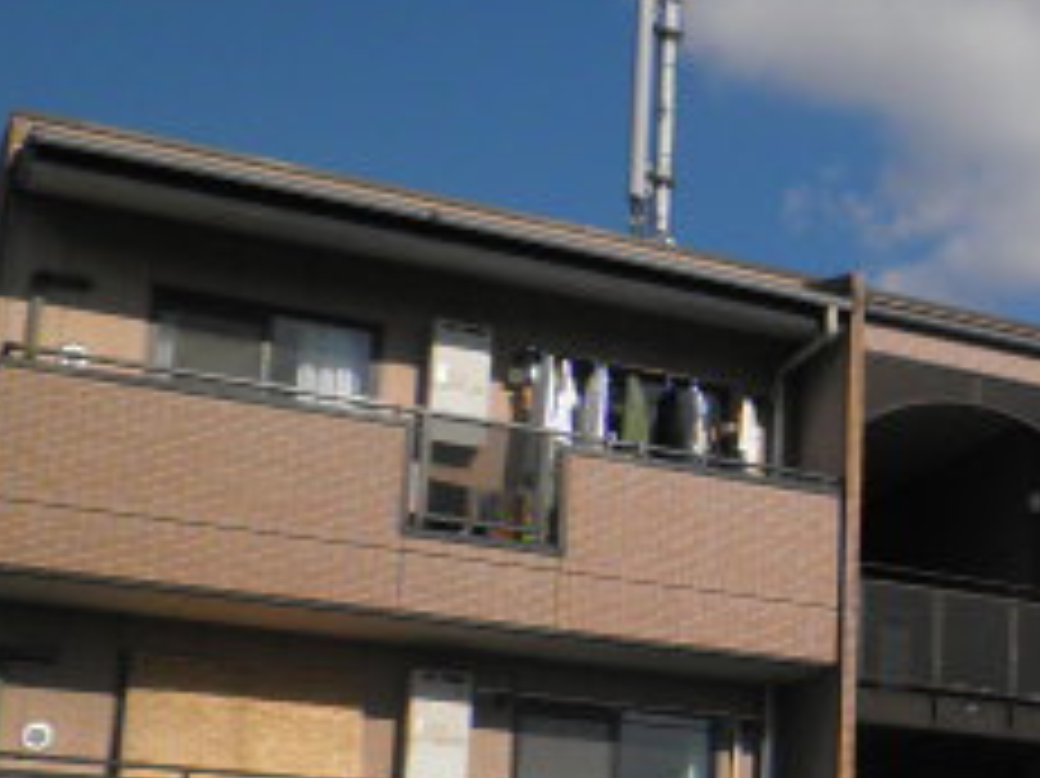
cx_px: 1198
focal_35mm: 72
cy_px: 621
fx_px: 2162
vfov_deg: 20.2
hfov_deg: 24.8
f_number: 7.9
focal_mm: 4.7
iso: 64
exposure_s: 1/250
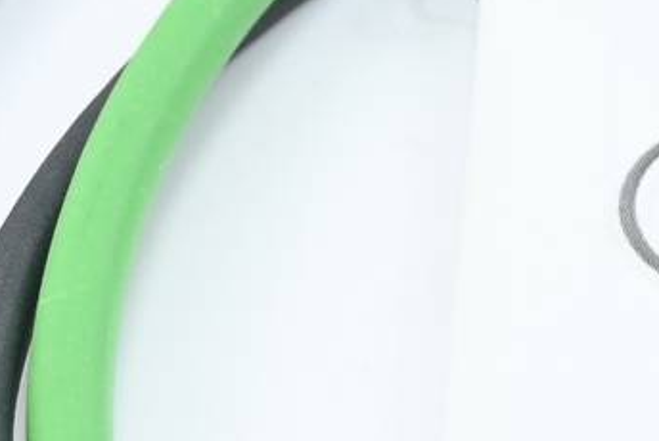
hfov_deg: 6.2
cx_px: 1446
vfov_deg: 4.3
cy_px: 234
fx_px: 5863
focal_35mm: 320
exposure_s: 1/50
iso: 160
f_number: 5
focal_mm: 34
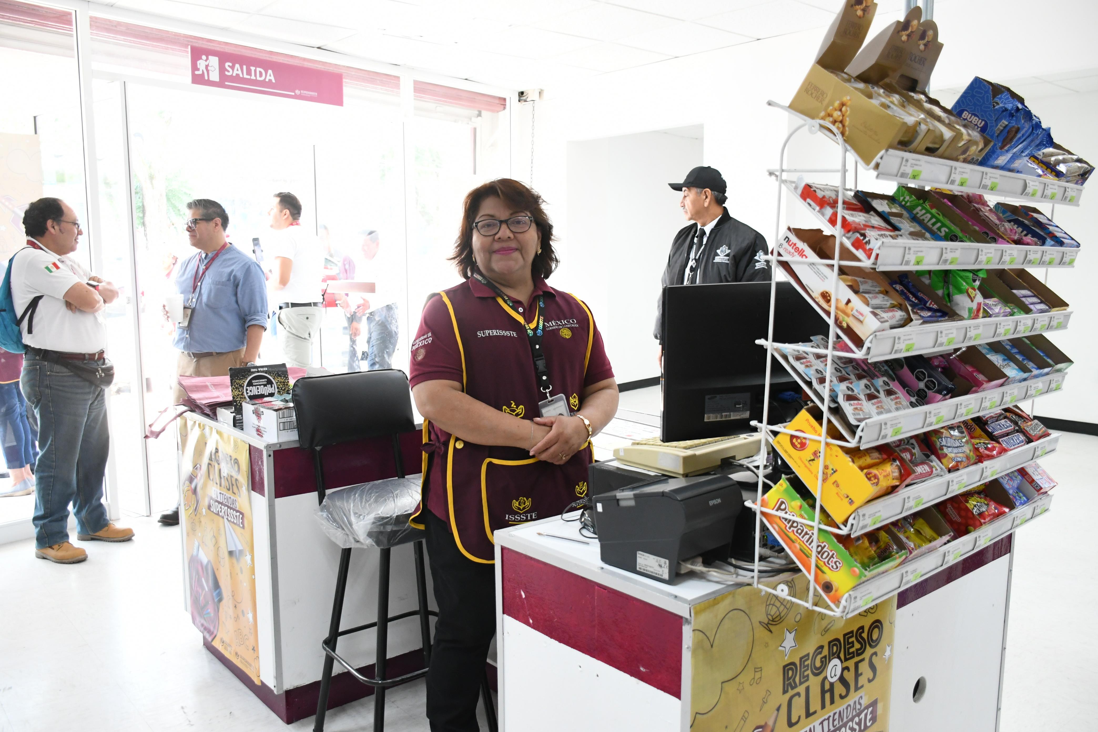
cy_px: 366
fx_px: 915
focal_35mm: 30
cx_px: 549
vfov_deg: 43.6
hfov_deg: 61.9
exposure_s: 1/125
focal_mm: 20
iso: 2000
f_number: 3.5
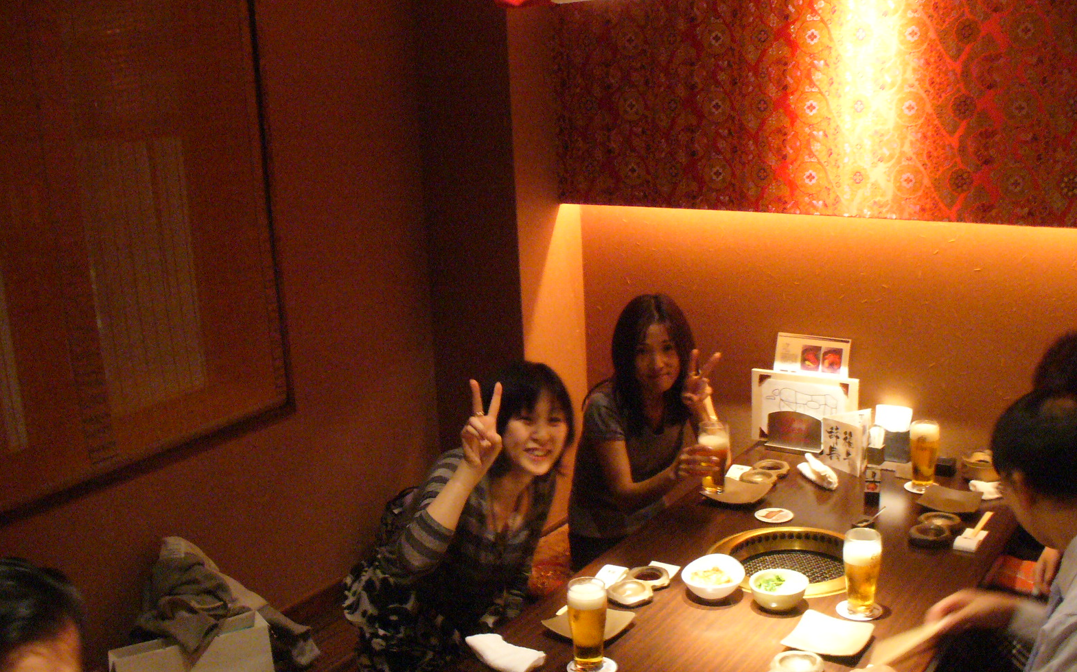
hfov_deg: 49.3
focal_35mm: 40
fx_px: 1174
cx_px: 535
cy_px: 374
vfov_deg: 31.9
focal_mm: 6.1
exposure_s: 1/10
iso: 400
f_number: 2.8
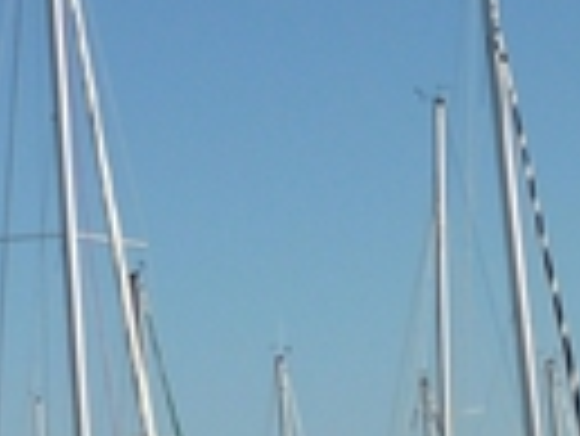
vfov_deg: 9.5
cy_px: 611
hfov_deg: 12.6
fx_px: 2566
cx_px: 661
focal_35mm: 153
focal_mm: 5.5
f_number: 8
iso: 100
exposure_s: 1/200
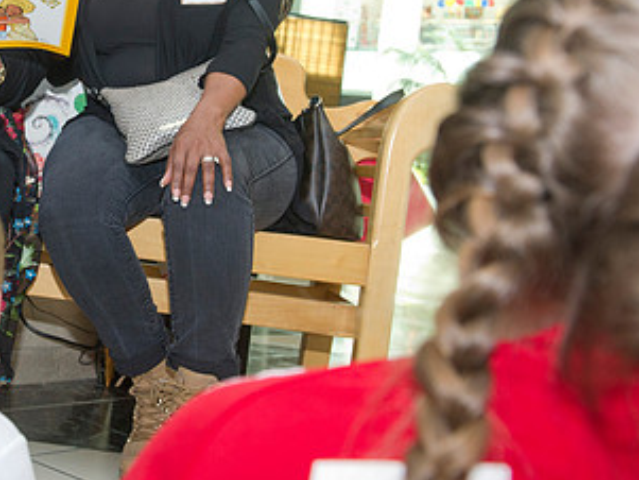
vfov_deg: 23.0
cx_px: 42
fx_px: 1163
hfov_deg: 29.2
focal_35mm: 63
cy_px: 91
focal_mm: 34
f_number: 5.6
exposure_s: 1/250
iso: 1250
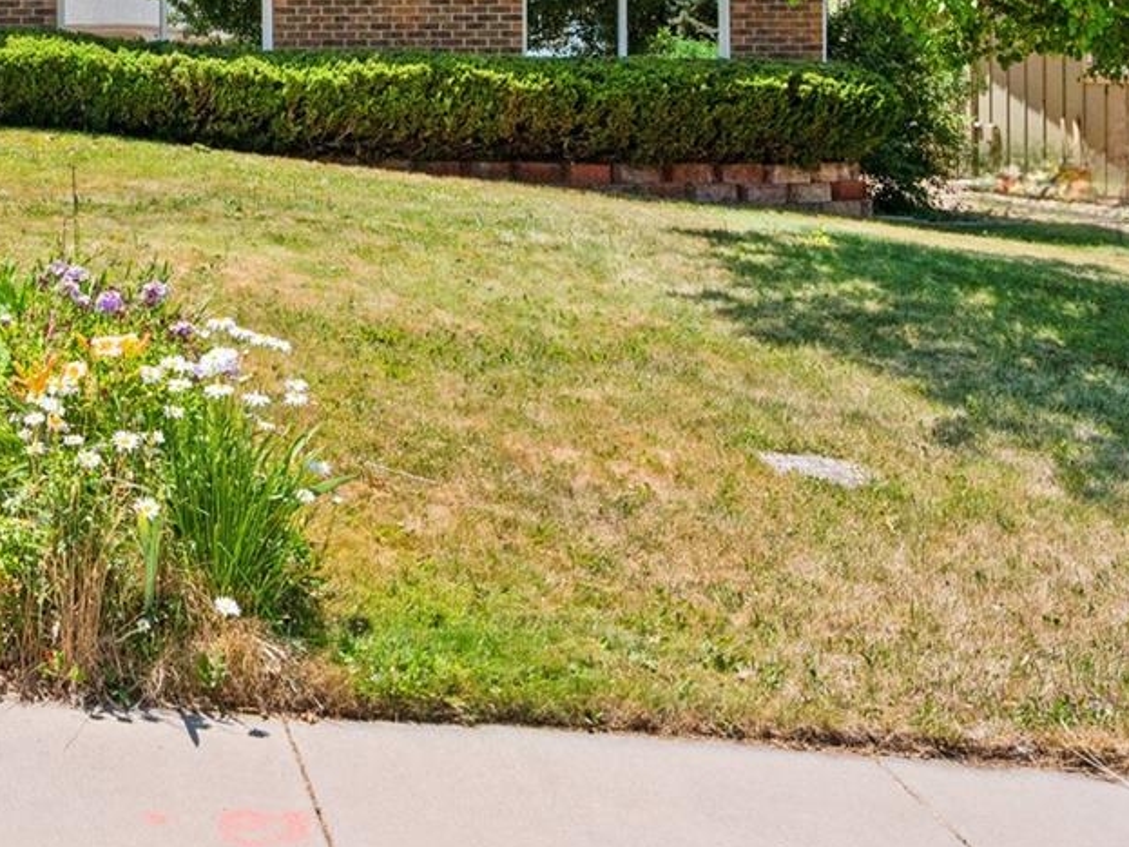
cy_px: 63
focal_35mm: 55
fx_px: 1793
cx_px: -20
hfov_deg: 32.0
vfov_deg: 25.6
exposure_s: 1/200
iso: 400
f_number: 8
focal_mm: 22
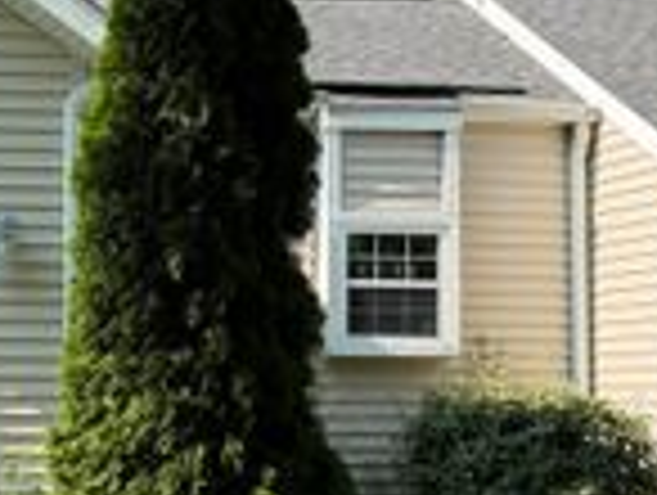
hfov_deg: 22.3
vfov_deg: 18.0
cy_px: 335
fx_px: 1559
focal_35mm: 82
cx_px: -94
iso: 80
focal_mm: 6.76
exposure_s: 1/1585
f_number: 1.78
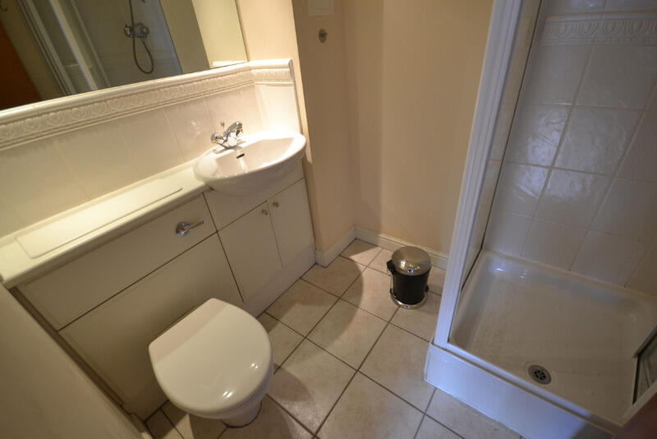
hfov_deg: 100.4
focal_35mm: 15
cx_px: 328
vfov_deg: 77.4
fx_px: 274
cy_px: 220
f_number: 4
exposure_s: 1/60
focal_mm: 10
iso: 500
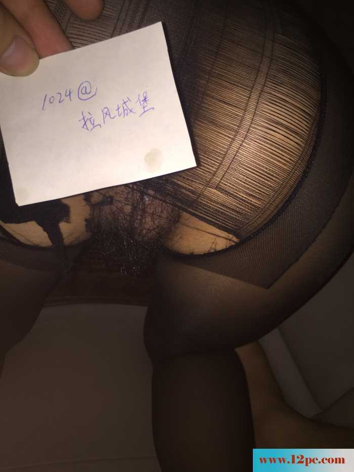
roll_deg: -11.8
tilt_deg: -39.6
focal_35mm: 29
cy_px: 236
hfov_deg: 48.2
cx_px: 177
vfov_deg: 61.7
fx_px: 395
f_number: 2.2
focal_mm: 4.15
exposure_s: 1/97
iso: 32
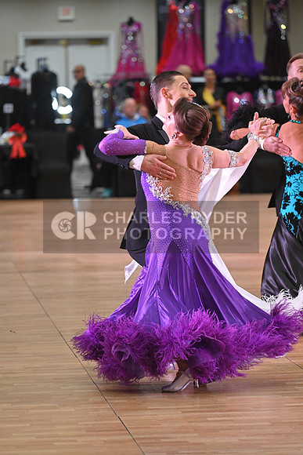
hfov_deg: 7.9
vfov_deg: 11.7
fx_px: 2208
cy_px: 228
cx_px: 152
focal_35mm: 175
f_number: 5
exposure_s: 1/400
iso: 3200
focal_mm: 175
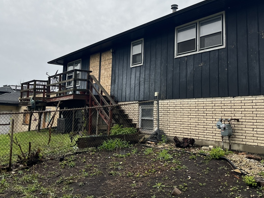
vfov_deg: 38.4
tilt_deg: +8.4
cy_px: 73
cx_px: 137
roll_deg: -1.2
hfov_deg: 50.1
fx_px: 282
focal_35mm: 37
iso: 50
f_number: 1.6
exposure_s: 1/3413
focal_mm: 5.1
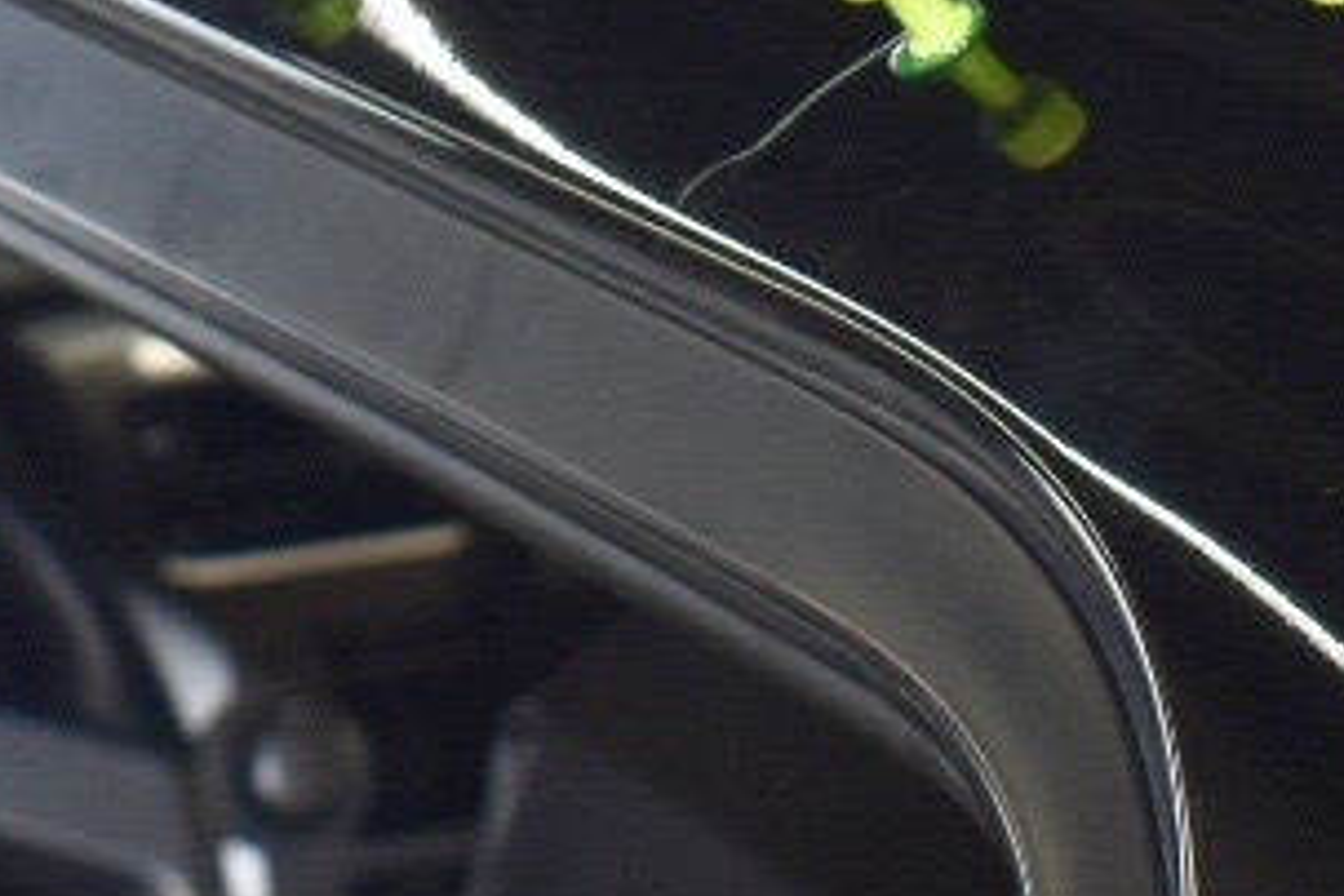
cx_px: 448
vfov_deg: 5.9
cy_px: -169
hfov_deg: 8.8
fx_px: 8686
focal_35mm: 233
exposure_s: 1/125
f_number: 5.6
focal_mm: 29
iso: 640
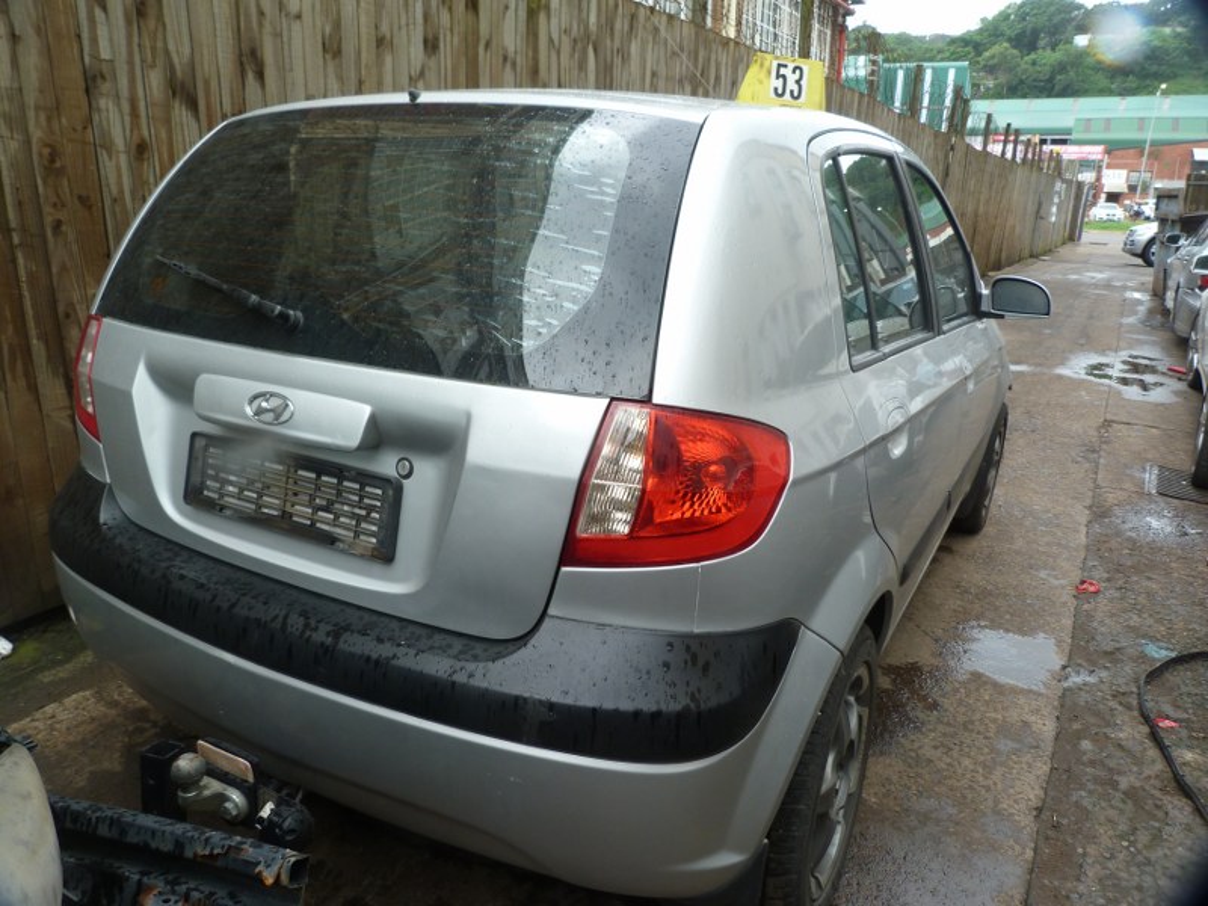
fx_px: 872
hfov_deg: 69.4
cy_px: 453
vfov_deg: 54.9
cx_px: 604
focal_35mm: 25
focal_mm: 4.5
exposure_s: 1/125
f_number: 3.2
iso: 80
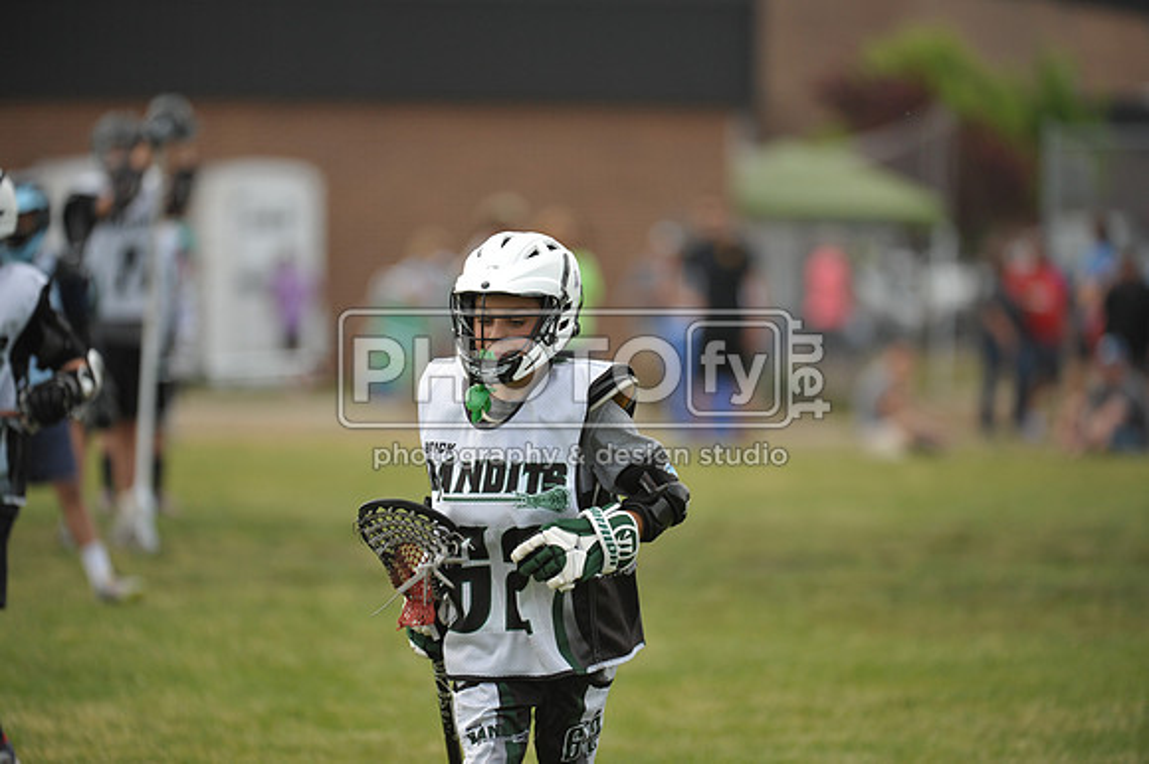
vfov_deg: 4.4
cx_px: 574
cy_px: 382
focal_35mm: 310
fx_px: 9888
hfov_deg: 6.7
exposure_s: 1/2500
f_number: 4
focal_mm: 310
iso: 800
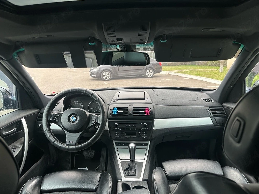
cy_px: 97
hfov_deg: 71.6
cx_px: 130
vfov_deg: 56.8
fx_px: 180
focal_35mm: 24
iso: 125
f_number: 1.78
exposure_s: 1/121
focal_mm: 6.86
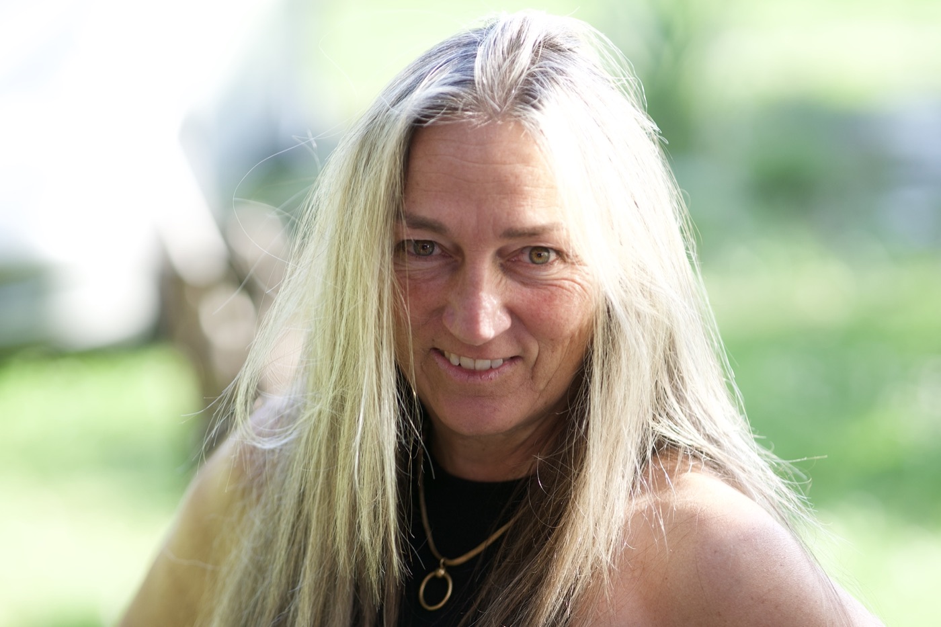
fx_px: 3319
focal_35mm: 127
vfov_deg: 10.8
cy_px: 314
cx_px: 470
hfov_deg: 16.1
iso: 250
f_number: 1.8
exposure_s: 1/800
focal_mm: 85
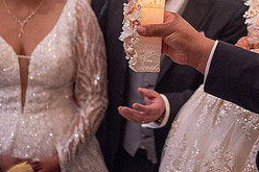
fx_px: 590
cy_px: 43
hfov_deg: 24.5
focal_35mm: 82
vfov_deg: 16.5
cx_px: 198
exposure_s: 1/250
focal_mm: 35
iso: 2000
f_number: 2
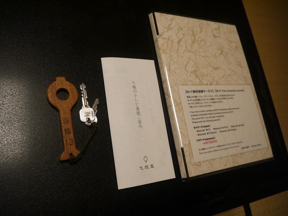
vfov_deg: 49.7
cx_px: 144
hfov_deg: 63.4
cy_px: 108
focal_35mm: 28
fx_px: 233
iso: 1000
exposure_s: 1/125
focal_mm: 14
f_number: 3.5
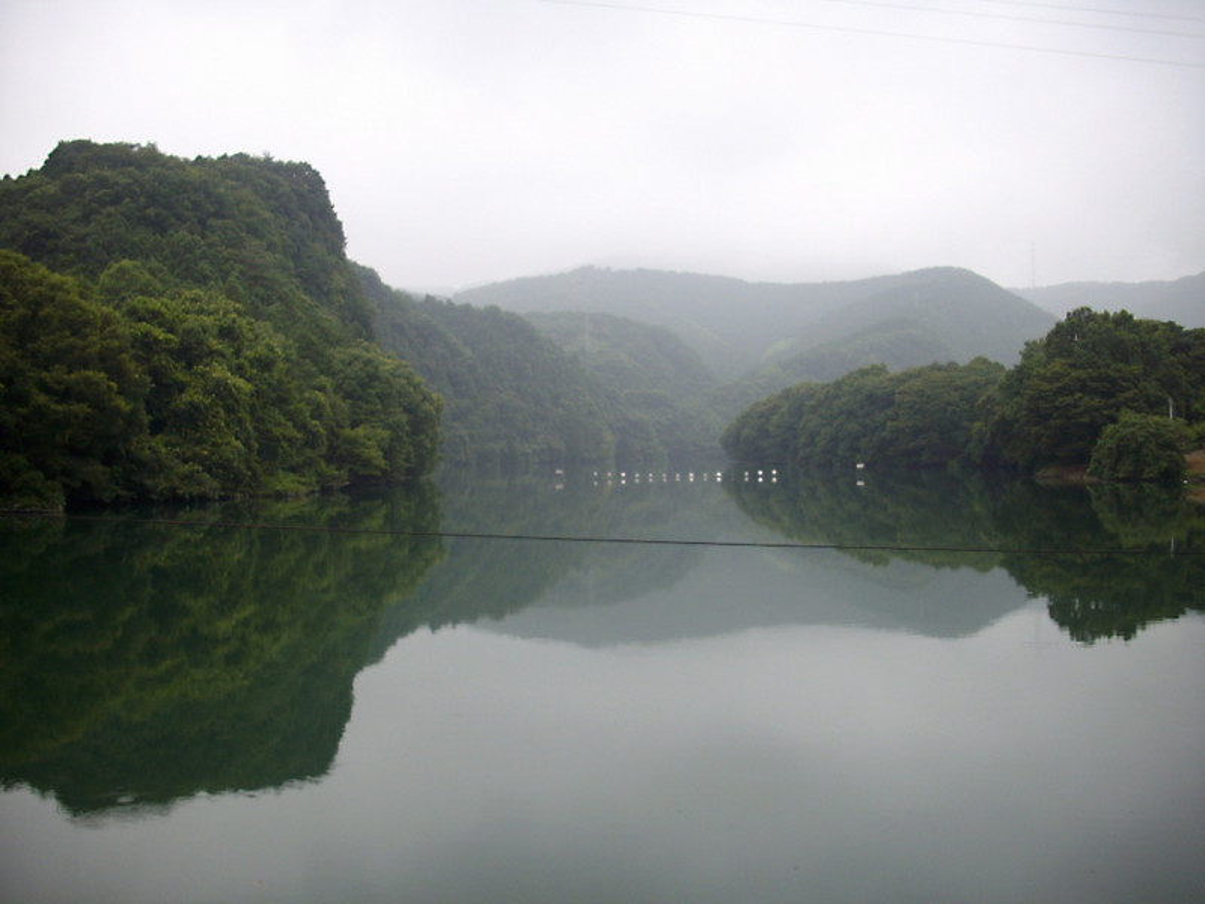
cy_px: 452
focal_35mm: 37
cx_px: 602
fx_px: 1288
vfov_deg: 38.7
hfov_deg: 50.1
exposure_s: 1/125
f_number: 5.6
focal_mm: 6.2
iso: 80
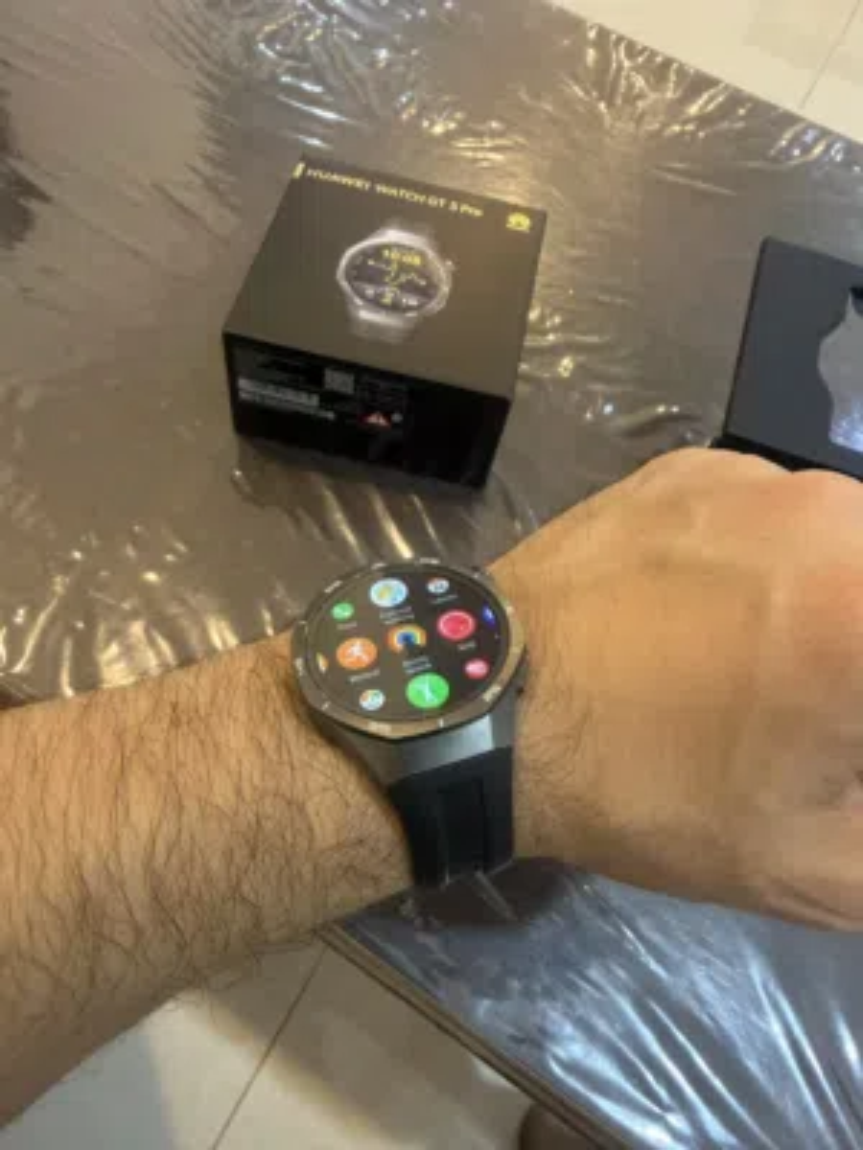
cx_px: 432
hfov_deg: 56.8
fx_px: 798
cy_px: 575
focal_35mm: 24
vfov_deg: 71.6
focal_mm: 2.22
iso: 320
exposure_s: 1/50
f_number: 2.2
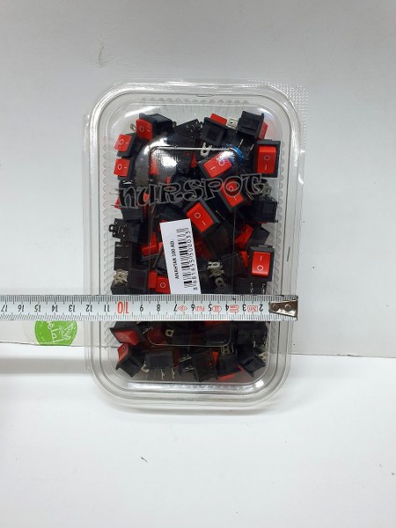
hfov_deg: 53.1
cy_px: 264
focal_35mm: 26
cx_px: 198
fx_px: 397
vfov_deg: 67.3
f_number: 2.4
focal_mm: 4.32
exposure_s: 1/50
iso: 400
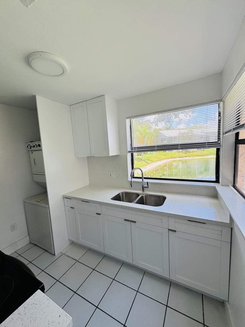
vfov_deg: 102.1
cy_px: 164
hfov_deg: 85.7
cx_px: 122
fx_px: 132
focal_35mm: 14
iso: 40
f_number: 2.2
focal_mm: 2.22
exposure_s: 1/140
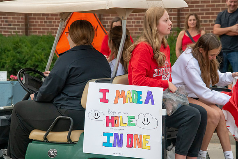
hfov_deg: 9.8
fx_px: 1389
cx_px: 119
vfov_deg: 6.5
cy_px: 80
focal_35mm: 210
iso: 3200
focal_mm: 210
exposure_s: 1/500
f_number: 11
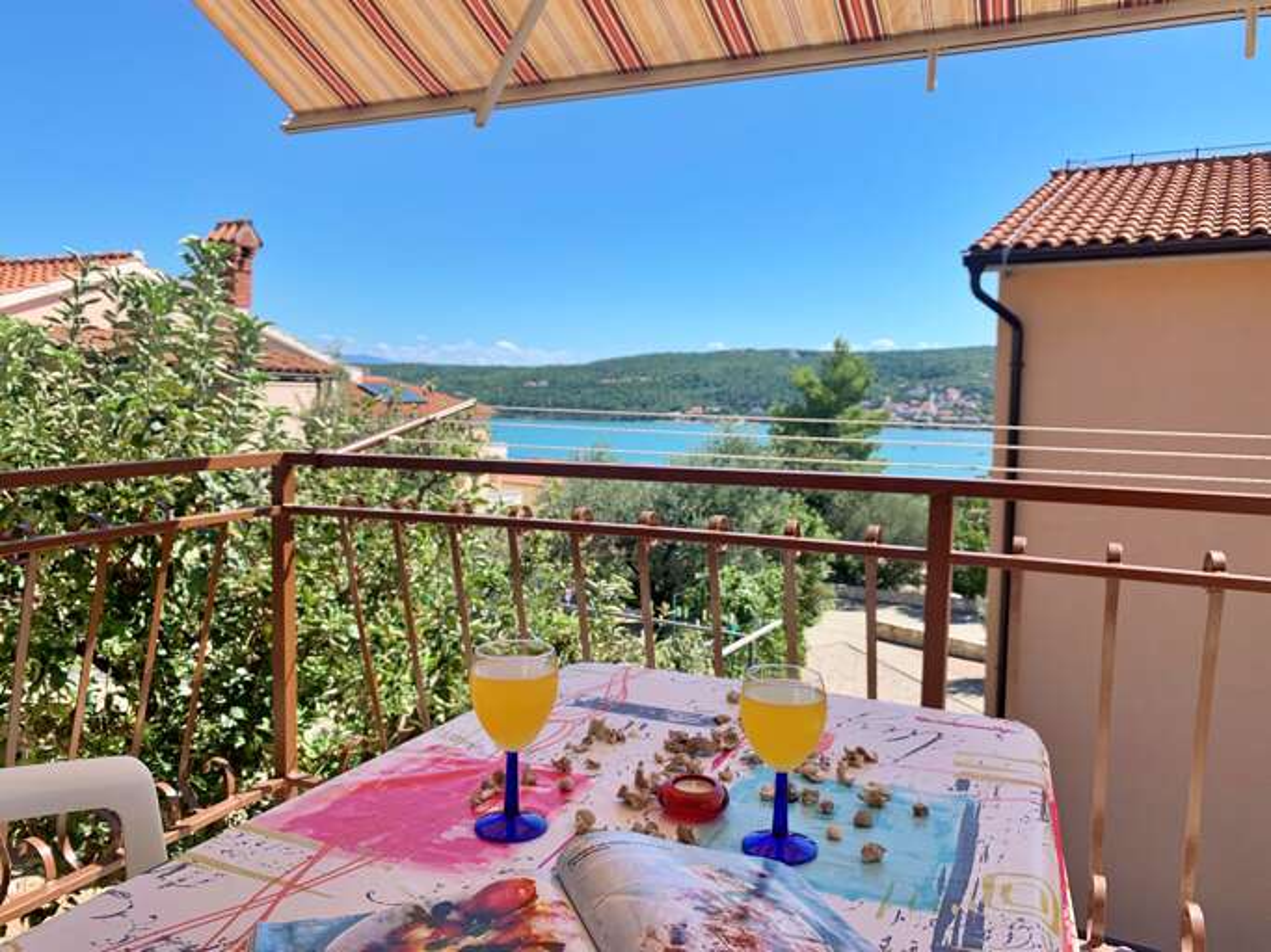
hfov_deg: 67.3
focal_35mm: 26
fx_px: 954
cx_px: 636
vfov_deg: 53.0
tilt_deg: -5.2
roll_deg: -1.1
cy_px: 476
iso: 25
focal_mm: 4.25
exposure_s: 1/962
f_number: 1.8
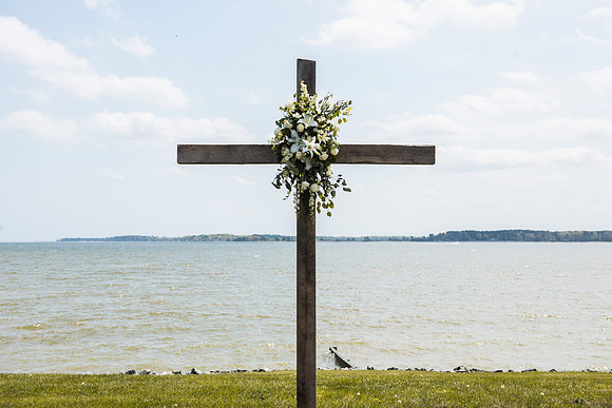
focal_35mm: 48
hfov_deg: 41.1
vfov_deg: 28.1
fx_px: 816
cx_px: 306
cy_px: 204
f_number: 5.6
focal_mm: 48
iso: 100
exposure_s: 1/800
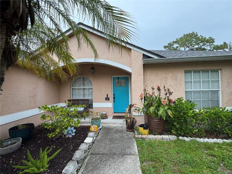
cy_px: 87
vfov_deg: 85.7
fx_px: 94
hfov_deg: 102.1
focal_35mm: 14
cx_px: 116
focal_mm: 2.22
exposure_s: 1/99
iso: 125
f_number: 2.2
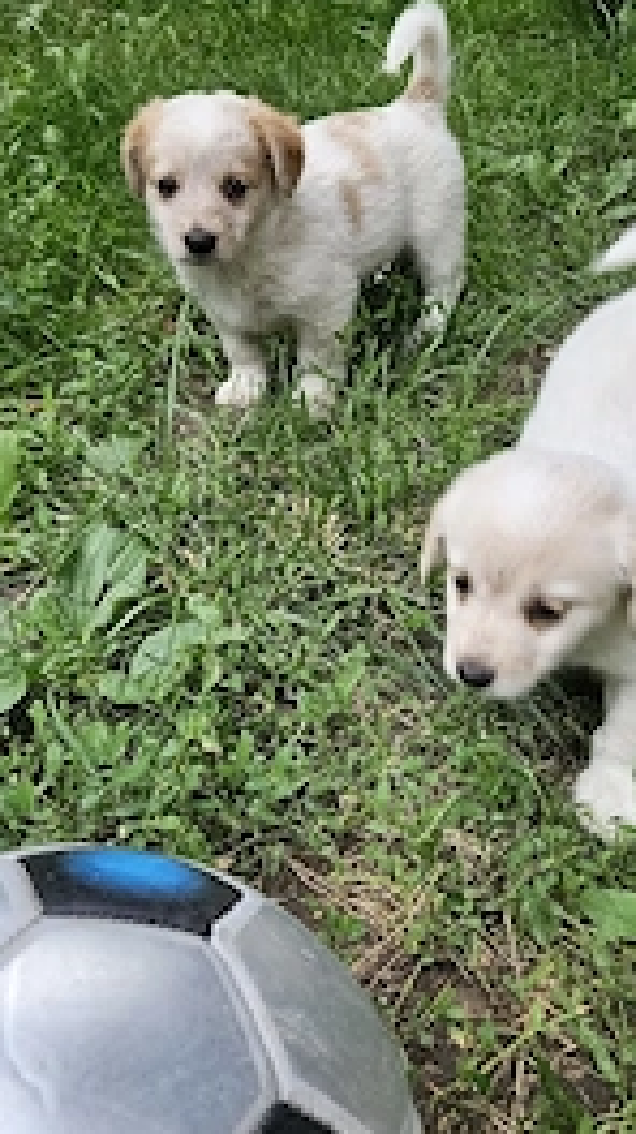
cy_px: 524
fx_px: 1142
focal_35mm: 38
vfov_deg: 52.8
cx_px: 361
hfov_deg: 31.1
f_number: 1.8
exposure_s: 1/192
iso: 80
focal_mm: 5.4
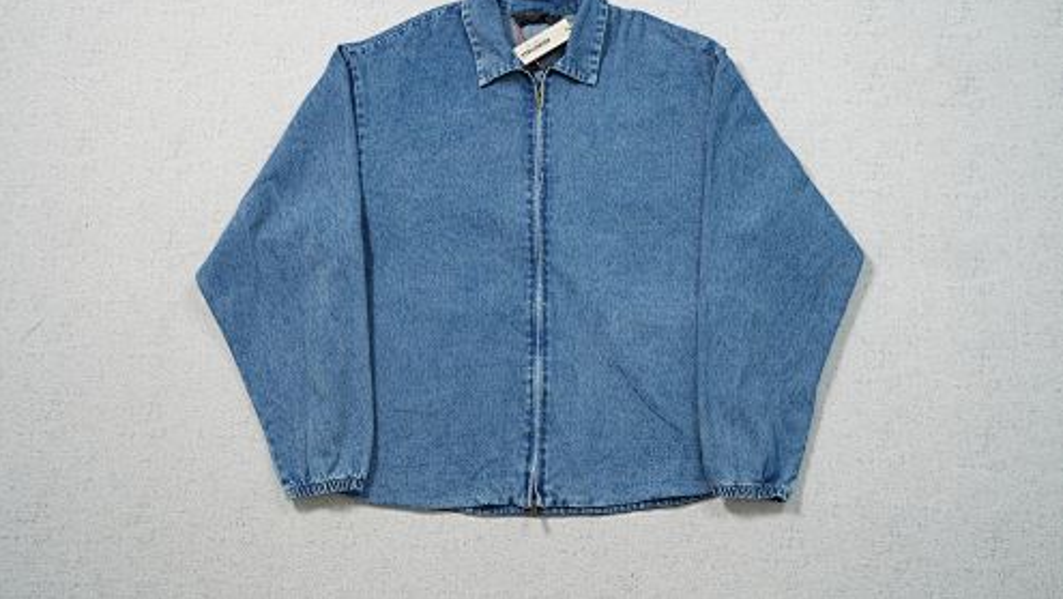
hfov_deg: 54.0
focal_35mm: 37
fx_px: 1043
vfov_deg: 32.0
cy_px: 244
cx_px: 533
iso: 1600
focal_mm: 35
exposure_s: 1/100
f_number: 10
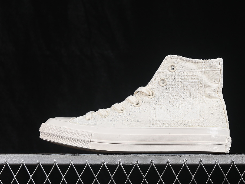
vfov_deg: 17.2
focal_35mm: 86
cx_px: 140
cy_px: 93
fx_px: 609
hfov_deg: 22.7
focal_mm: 50
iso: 160
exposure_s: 1/80
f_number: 8
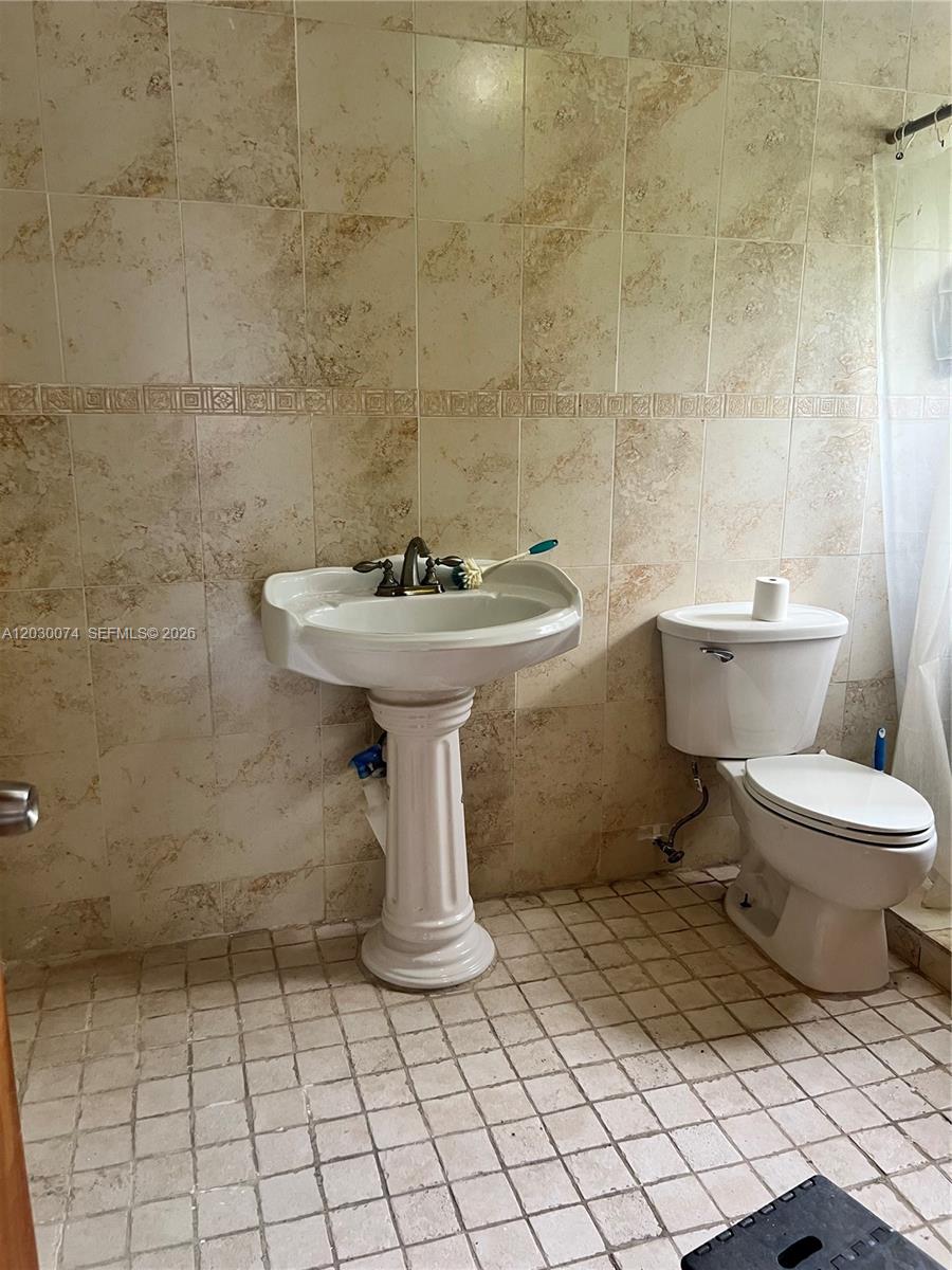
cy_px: 635
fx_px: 953
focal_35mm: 26
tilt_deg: -12.4
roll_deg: -1.2
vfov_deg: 67.3
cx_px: 476
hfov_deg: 53.1
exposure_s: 1/60
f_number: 1.5
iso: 125
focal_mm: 5.7
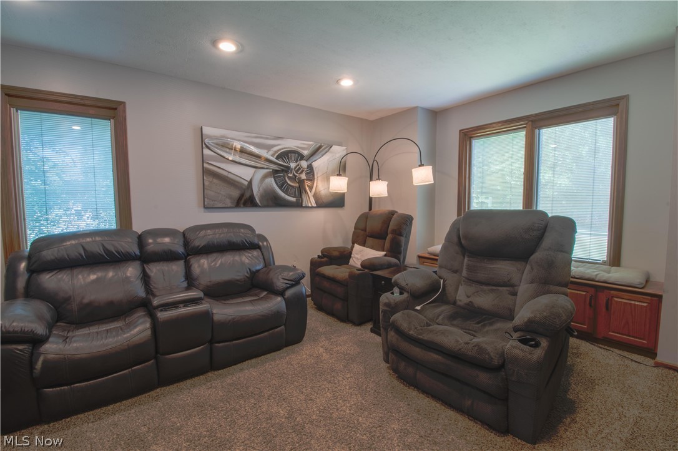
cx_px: 339
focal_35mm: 15
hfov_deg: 100.4
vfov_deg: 77.3
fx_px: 282
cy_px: 226
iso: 250
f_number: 16
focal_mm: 10
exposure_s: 4
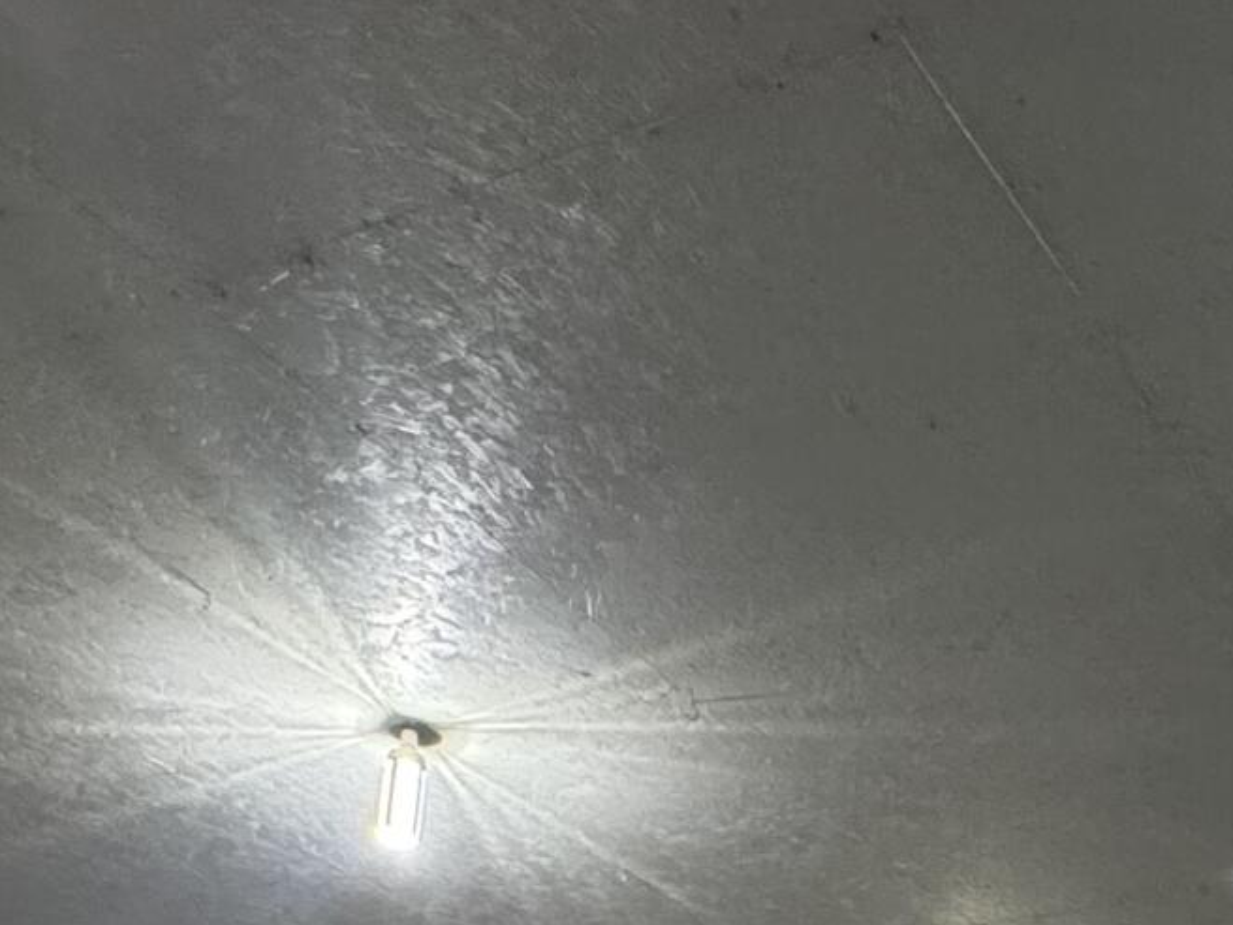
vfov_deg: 17.6
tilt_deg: +2.2
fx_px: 2280
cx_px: 1163
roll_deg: -1.0
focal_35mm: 64
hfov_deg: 28.8
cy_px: 1750
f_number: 2.2
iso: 200
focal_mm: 2.22
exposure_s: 1/120
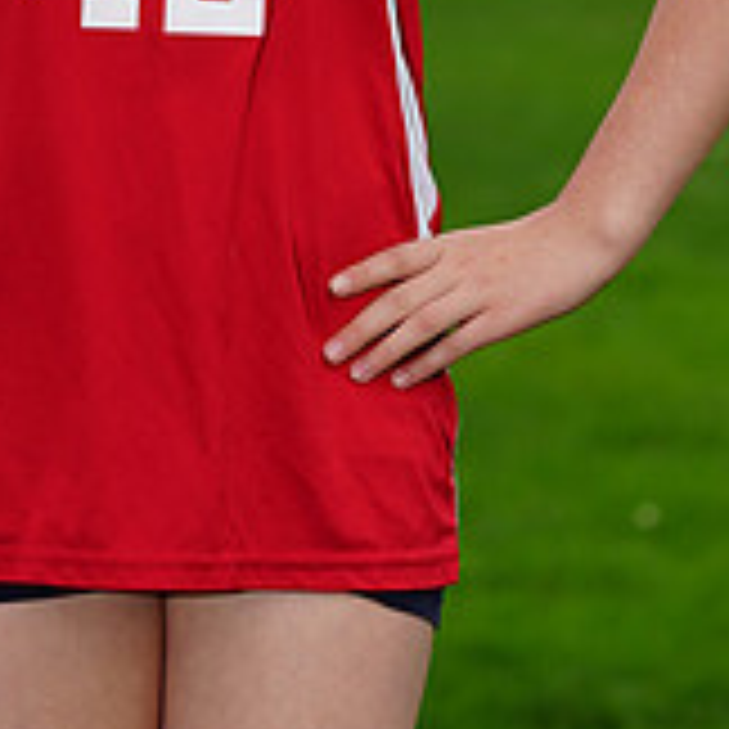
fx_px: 10364
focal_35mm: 435
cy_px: -238
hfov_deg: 4.0
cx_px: 50
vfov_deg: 4.0
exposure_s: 1/250
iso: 200
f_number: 5
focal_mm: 143
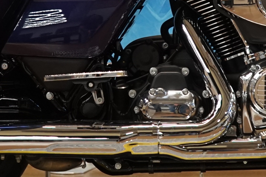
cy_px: 49
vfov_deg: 9.4
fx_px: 1071
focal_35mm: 145
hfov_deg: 14.1
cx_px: 159
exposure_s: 1/160
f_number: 4
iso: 1000
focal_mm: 31
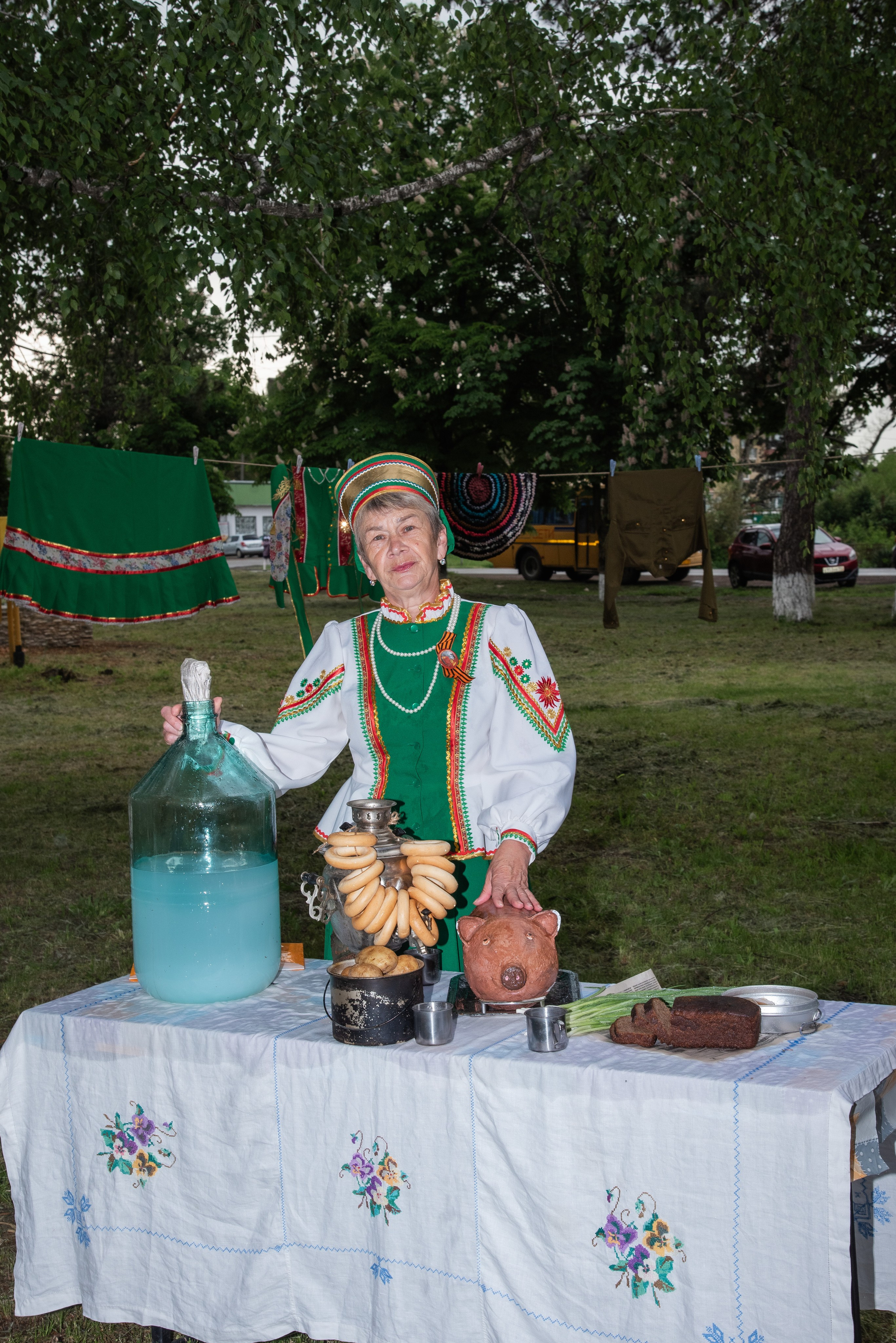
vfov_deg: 39.6
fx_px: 1865
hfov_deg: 27.0
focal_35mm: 50
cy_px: 672
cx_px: 448
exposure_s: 1/160
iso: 640
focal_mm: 50
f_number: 10
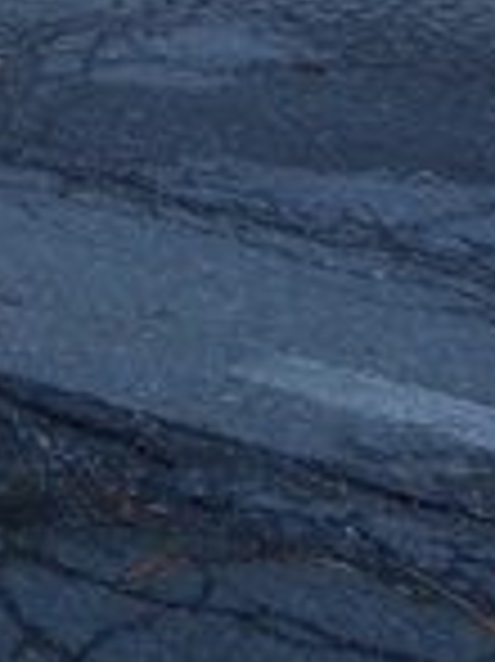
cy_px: -590
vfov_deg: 12.4
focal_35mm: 144
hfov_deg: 9.8
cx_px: -374
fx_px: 2750
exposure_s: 1/200
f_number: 3.5
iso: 80
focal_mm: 6
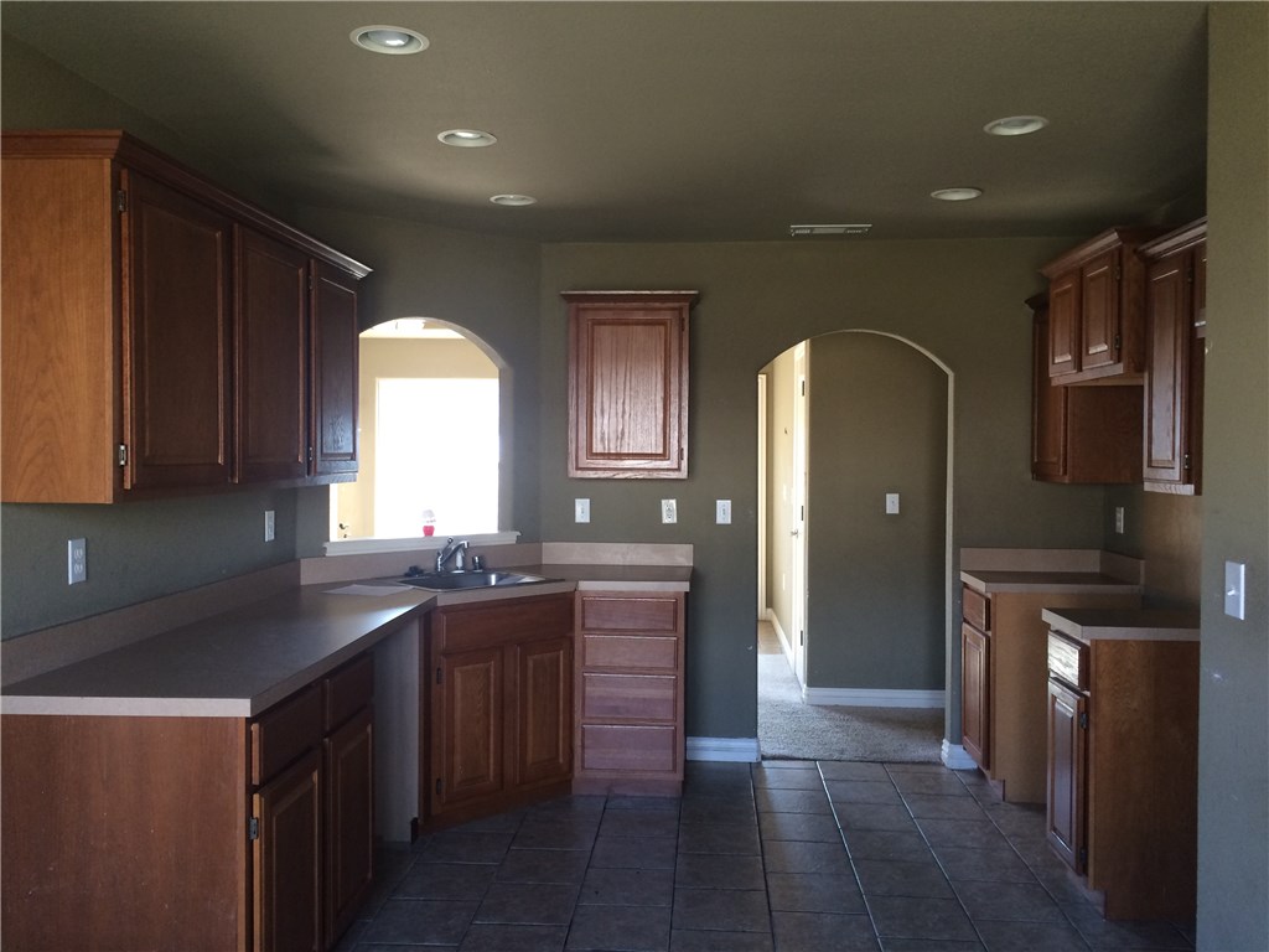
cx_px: 634
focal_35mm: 29
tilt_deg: -1.6
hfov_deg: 61.7
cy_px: 476
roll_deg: +0.7
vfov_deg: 48.2
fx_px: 1063
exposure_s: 1/30
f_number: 2.2
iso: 50
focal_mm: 4.15
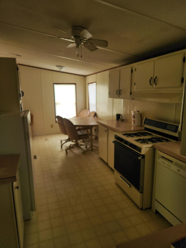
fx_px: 165
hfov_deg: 58.9
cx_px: 93
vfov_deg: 73.9
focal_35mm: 23
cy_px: 124
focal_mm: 5.4
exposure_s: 1/180
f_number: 1.8
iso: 40
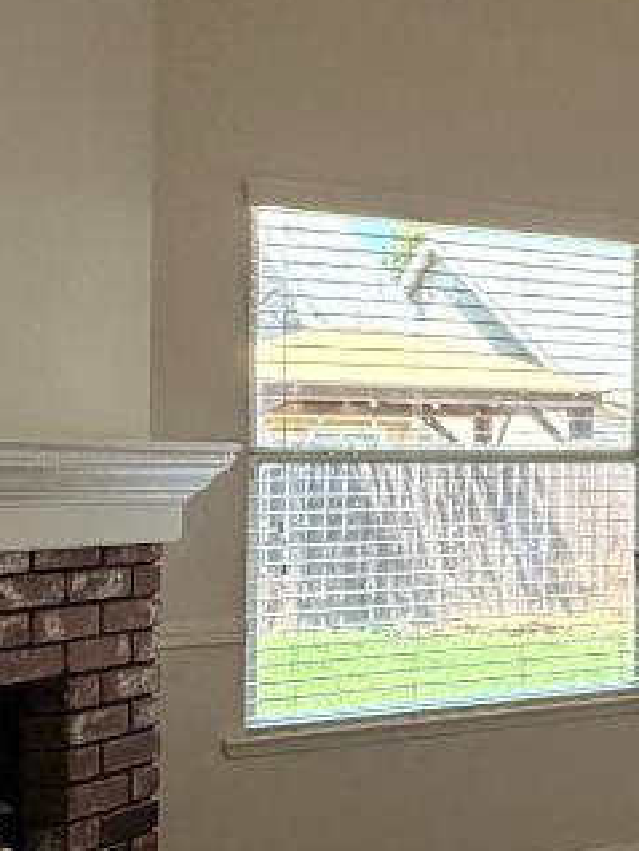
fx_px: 1622
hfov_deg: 17.5
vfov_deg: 29.4
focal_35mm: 66
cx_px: 1190
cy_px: 416
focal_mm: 2.22
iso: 200
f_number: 2.2
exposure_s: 1/120
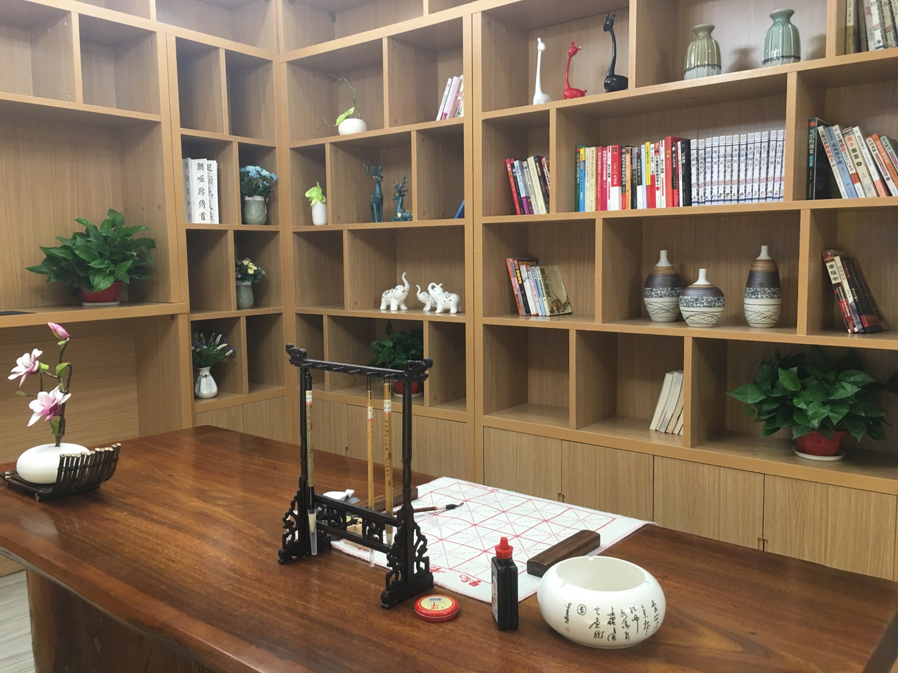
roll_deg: +0.4
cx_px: 449
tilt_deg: -5.0
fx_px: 752
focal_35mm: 29
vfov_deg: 48.2
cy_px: 336
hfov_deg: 61.7
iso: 64
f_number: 2.2
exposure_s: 1/17
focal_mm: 4.15
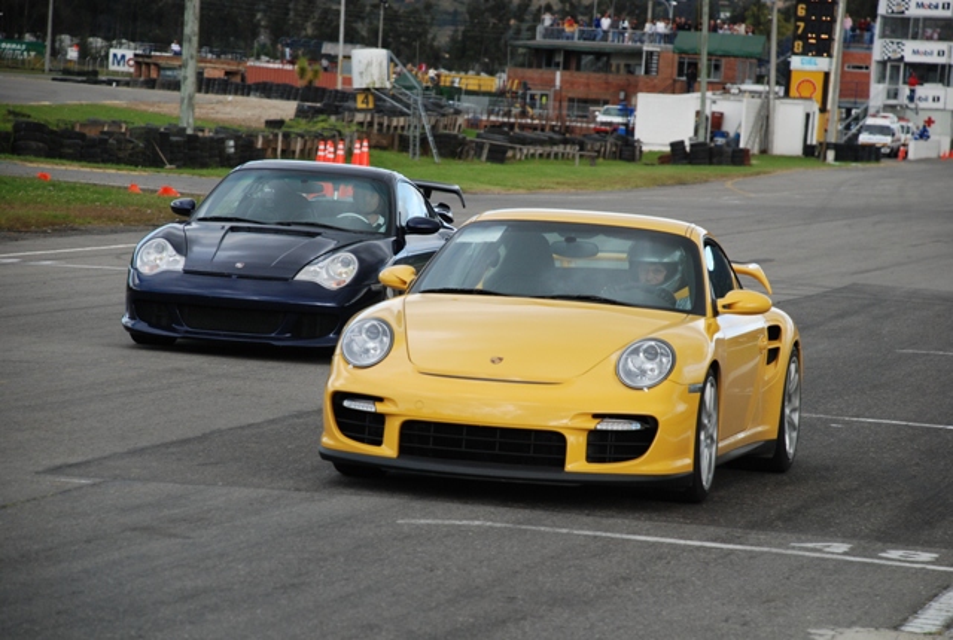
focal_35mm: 158
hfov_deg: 13.0
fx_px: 4179
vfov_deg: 8.8
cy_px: 320
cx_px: 476
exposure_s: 1/500
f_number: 5.6
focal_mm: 105
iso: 400
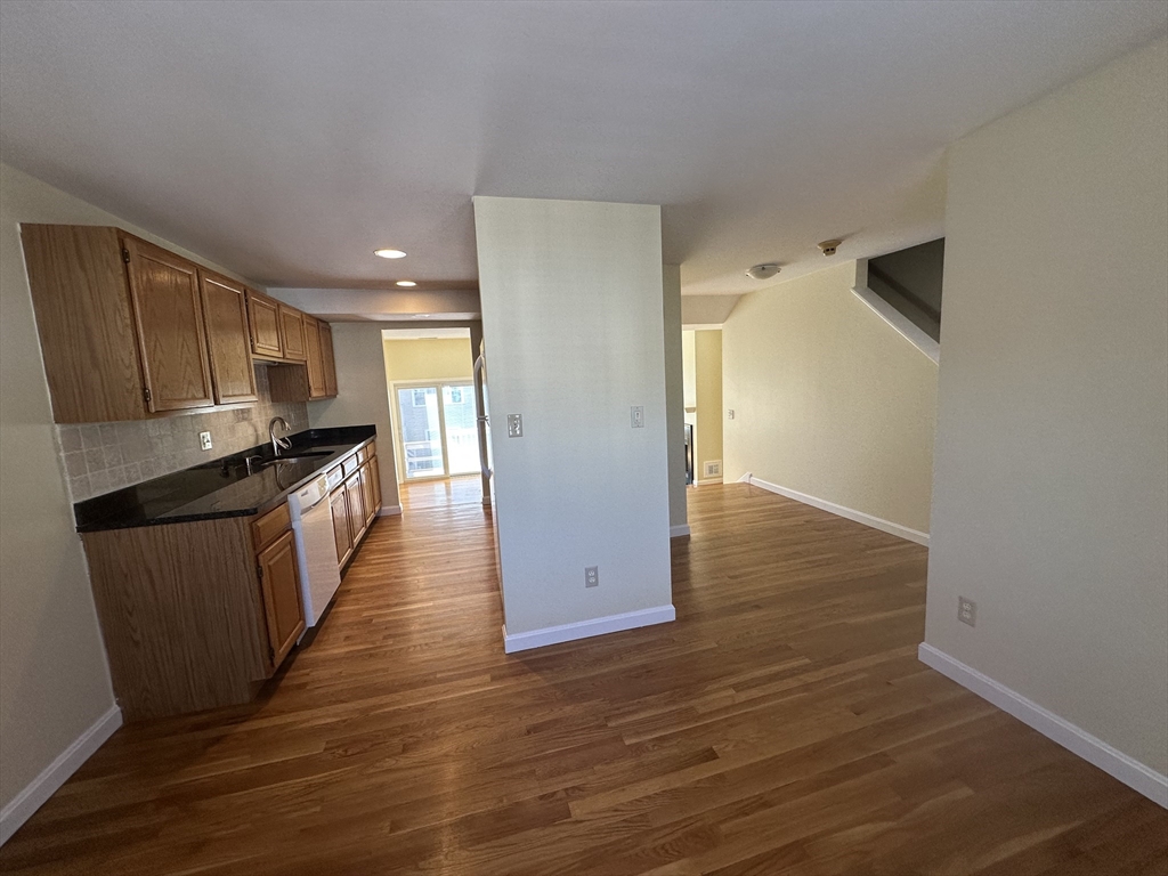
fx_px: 472
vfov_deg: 85.7
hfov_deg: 102.1
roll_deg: +2.4
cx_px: 584
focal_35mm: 14
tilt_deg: -8.1
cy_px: 438
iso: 160
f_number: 2.2
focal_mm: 2.22
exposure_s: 1/120
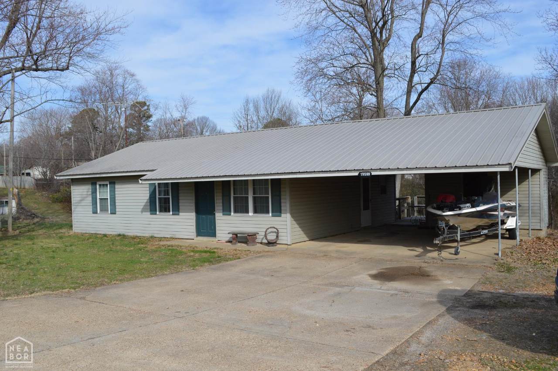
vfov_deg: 39.9
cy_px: 186
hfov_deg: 57.3
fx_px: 511
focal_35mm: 33
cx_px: 279
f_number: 8
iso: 100
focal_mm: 22
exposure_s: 1/250
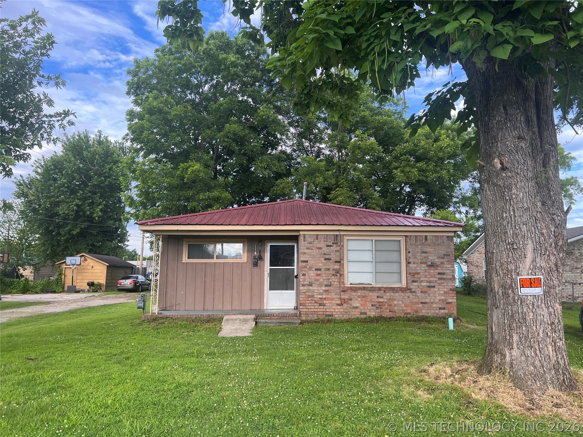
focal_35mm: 26
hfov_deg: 67.3
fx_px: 438
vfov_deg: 53.1
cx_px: 292
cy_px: 218
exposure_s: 1/700
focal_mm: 5.7
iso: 50
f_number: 1.5
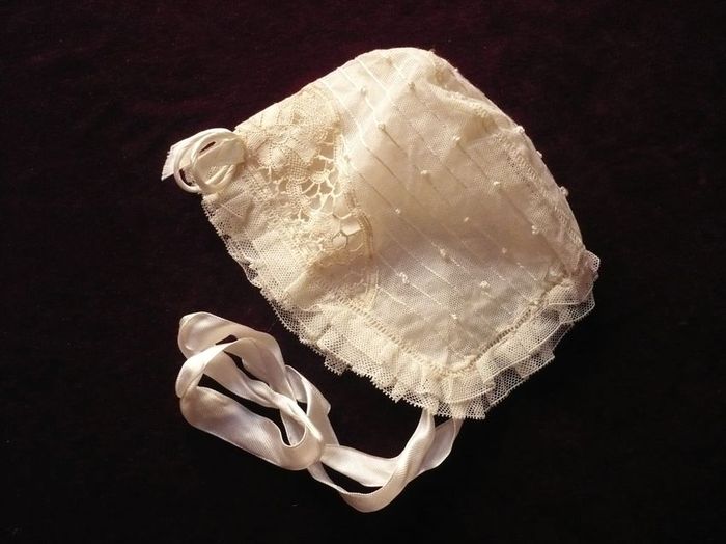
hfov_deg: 52.7
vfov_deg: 40.7
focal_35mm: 35
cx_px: 363
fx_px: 734
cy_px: 272
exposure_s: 1/250
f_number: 2.8
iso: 400
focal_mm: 5.8
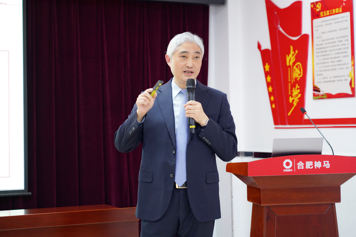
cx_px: 178
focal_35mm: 75
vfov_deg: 18.2
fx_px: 742
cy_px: 118
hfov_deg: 27.0
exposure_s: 1/60
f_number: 4
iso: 2500
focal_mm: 75
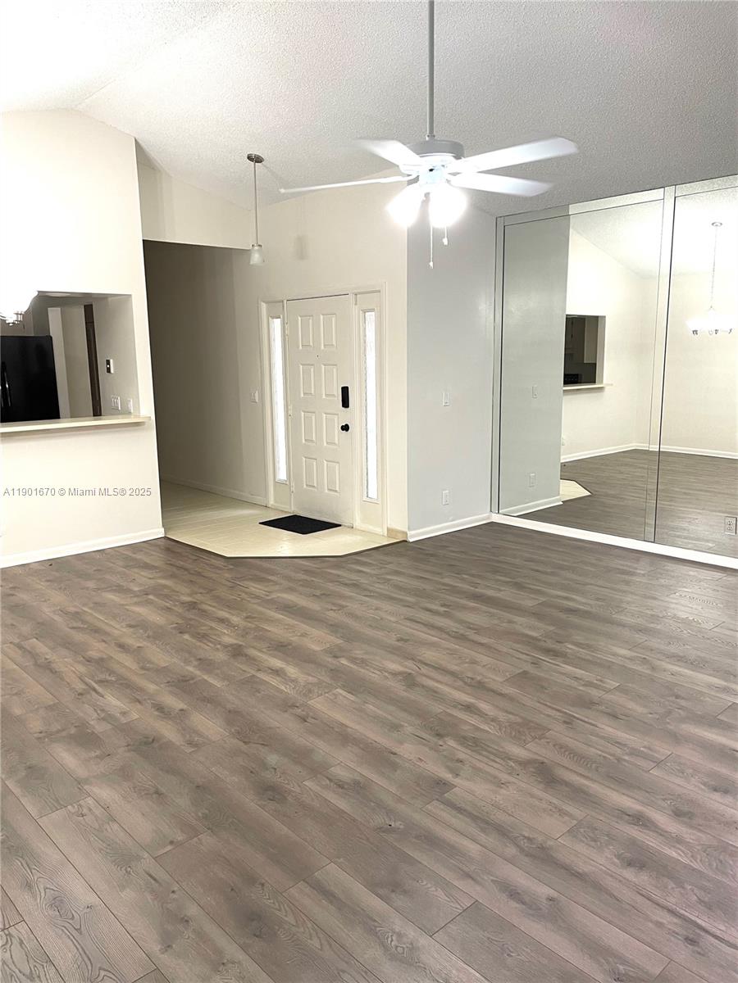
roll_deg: +1.3
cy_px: 492
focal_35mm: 26
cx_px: 369
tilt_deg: -9.7
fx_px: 739
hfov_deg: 53.1
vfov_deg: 67.3
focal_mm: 4.2
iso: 100
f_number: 1.6
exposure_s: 1/60
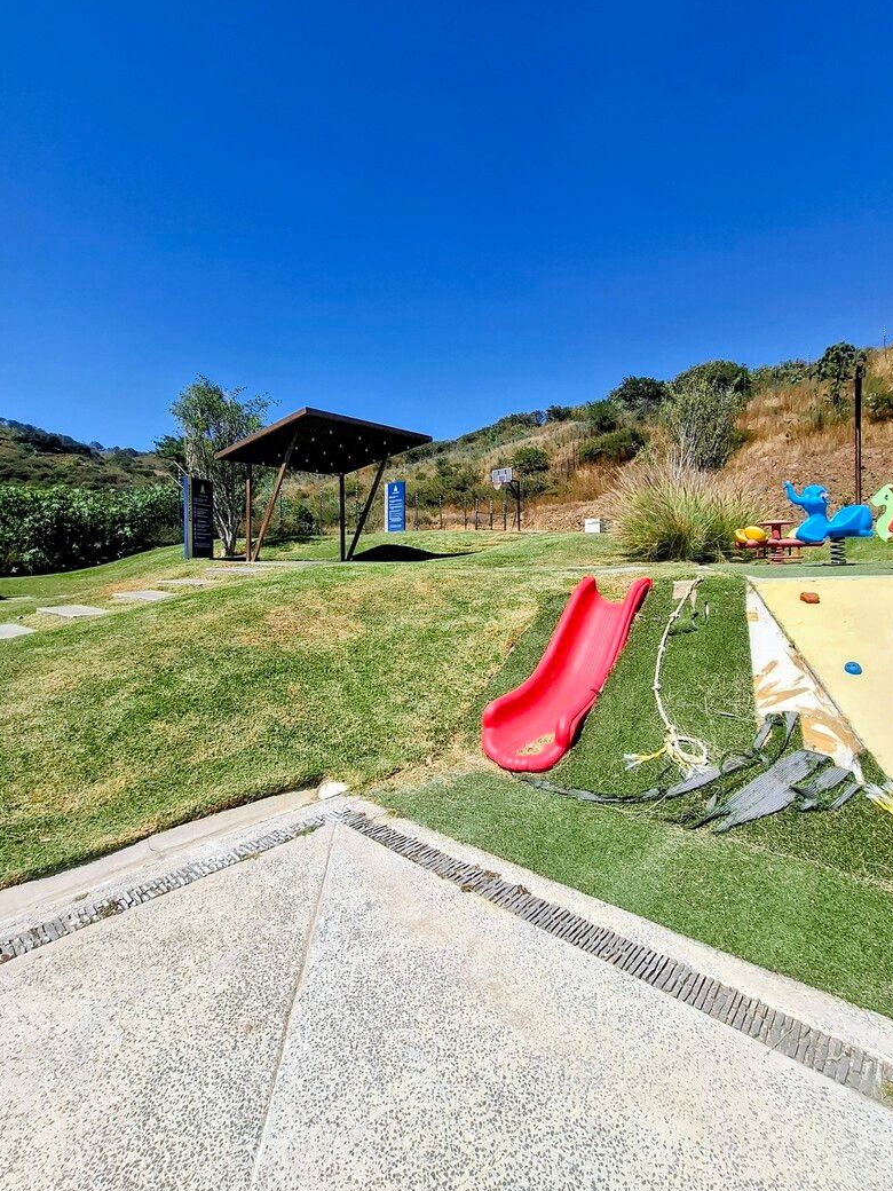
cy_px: 554
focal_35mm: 15
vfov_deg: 98.0
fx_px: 516
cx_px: 477
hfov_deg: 81.6
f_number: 2.2
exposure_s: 1/1027
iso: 40
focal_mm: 1.74
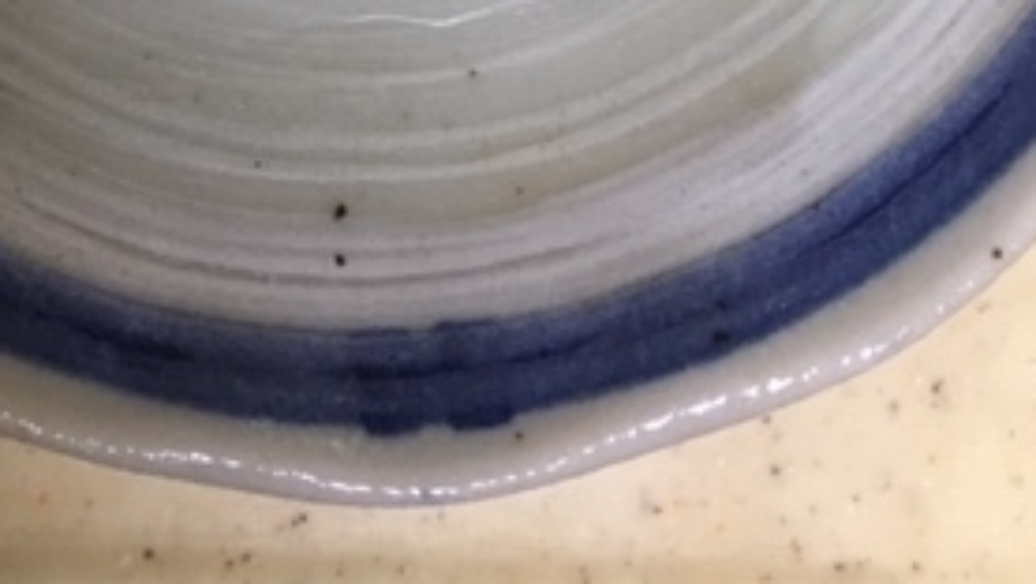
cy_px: -603
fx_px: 2006
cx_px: 344
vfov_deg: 13.9
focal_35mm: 73
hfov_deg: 28.8
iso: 160
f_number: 2.2
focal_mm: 4.15
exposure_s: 1/30
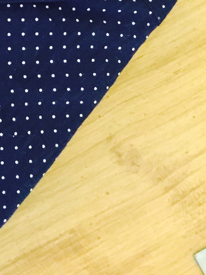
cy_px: -15
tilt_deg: -79.4
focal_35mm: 107
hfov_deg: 12.8
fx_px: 850
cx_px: -142
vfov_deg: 17.8
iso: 250
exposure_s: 1/17
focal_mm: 4.15
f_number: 2.2
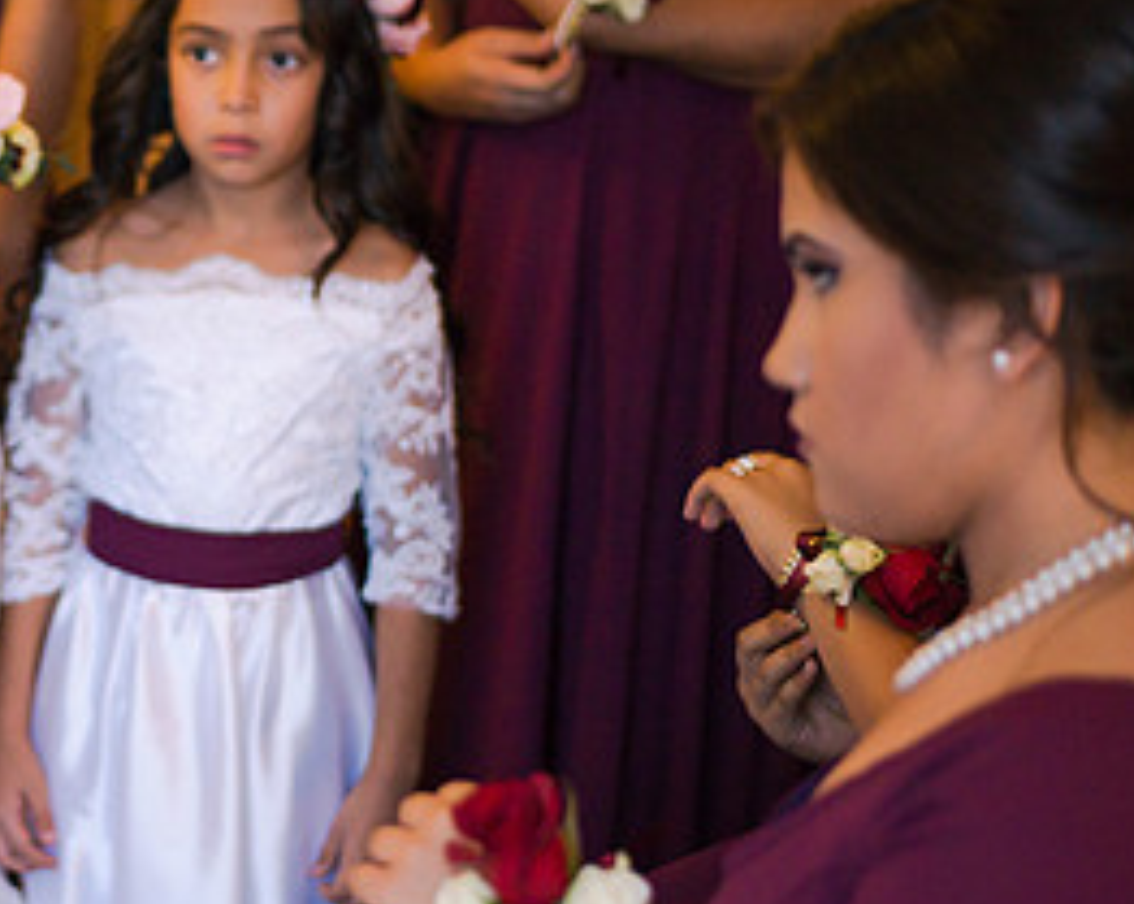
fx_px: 3487
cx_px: -9
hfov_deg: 18.0
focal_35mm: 104
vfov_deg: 14.8
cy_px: 413
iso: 640
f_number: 1.8
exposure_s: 1/640
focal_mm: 50
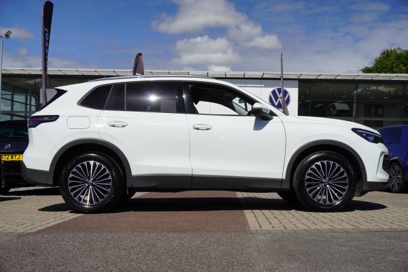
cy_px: 136
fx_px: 493
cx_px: 204
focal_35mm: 44
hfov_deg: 45.0
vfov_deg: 30.8
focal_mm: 29
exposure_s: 1/125
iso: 100
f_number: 11
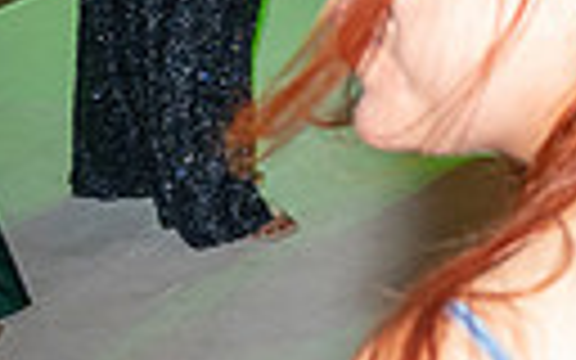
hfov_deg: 13.1
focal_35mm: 129
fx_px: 2025
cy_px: -97
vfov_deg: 10.0
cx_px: 1292
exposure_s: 1/80
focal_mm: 28
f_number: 5
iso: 2500
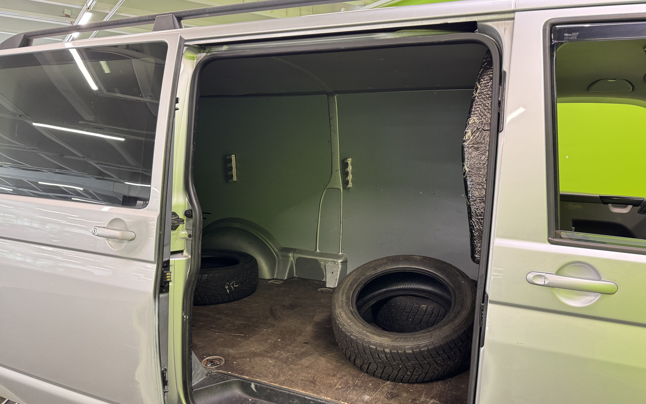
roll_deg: -0.2
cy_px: 235
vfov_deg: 47.4
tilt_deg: -9.7
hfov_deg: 70.4
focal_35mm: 26
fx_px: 458
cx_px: 324
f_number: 1.78
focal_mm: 6.76
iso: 200
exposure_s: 1/50
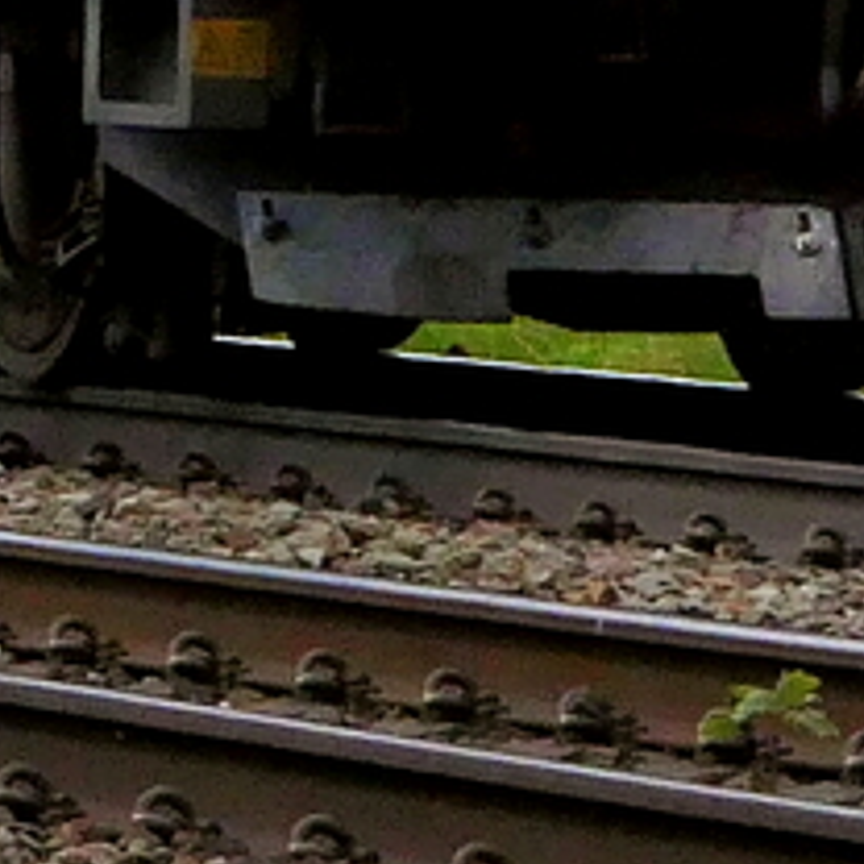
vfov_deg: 3.3
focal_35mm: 529
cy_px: -976
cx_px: -827
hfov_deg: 3.3
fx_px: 14938
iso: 1000
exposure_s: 1/800
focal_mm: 29.8
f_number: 10
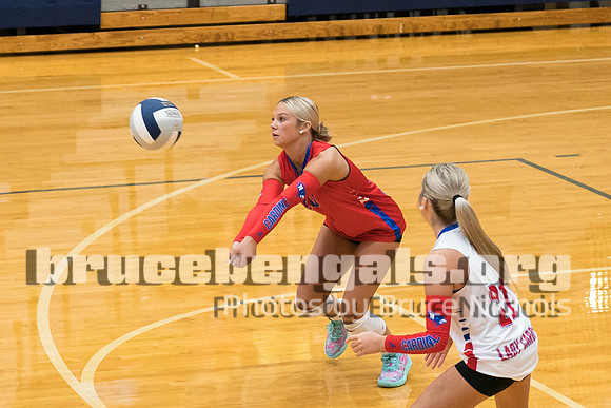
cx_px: 348
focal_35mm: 197
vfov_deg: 7.0
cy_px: 223
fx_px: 3349
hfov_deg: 10.4
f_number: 2.8
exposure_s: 1/1000
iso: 3200
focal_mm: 70
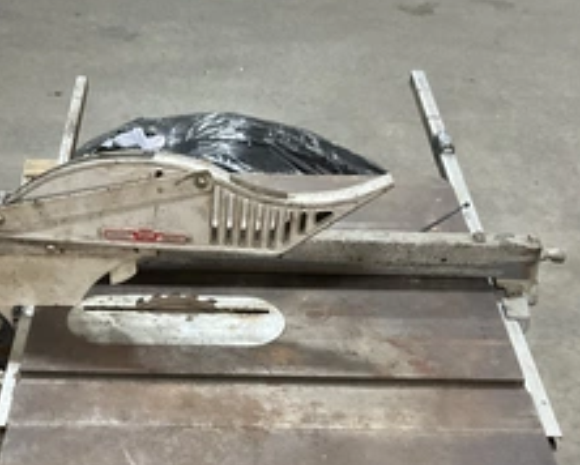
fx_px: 876
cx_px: 222
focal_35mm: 51
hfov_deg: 36.4
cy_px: 374
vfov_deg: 29.1
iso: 320
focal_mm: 3
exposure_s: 1/40
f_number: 1.8
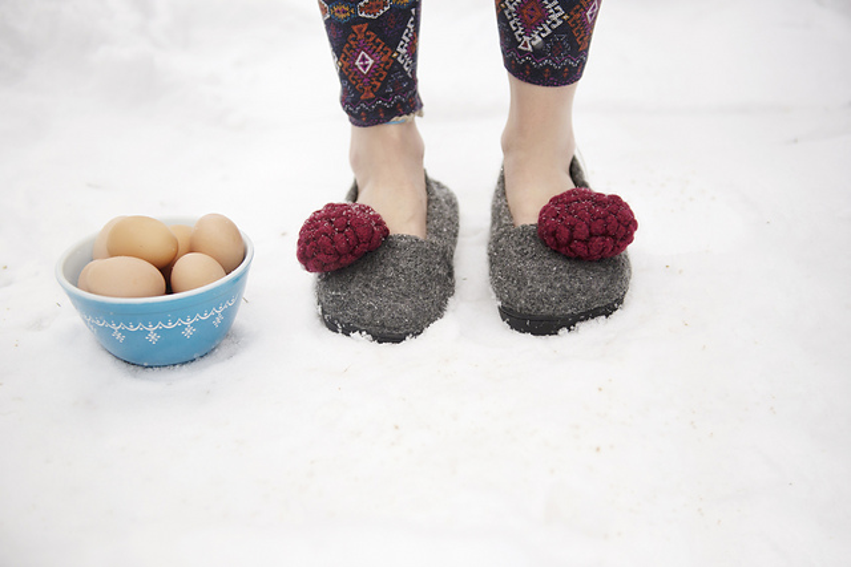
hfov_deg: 41.1
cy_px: 284
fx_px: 1135
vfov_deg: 28.1
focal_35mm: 48
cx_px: 426
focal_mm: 48
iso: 500
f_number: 2.8
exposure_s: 1/4000
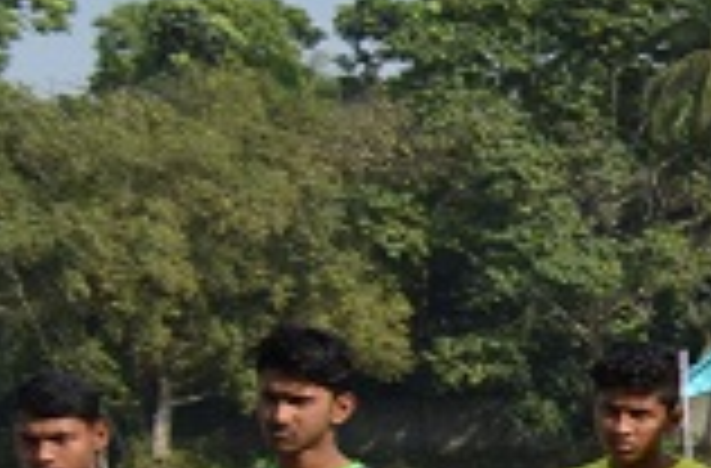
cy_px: 594
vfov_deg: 8.7
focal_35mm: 154
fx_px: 3029
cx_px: 1980
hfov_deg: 10.4
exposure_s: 1/250
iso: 125
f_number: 8
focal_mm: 18
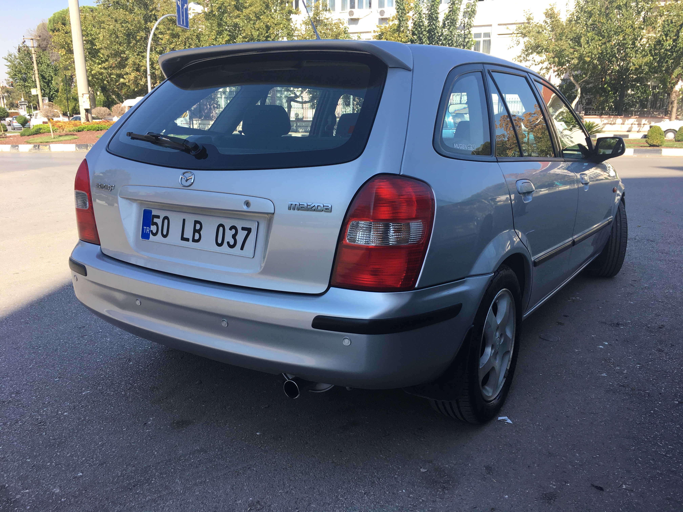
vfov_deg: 48.2
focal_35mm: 29
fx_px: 572
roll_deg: +0.3
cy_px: 256
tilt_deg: -14.2
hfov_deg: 61.7
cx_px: 342
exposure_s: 1/519
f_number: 2.2
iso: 25
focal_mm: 4.15
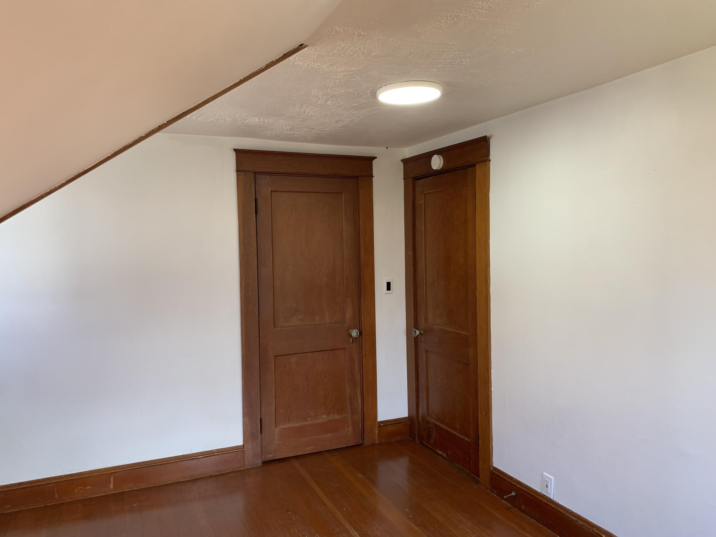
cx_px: 358
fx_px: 538
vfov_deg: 53.1
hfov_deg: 67.3
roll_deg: +0.9
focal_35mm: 26
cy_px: 268
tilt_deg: -5.3
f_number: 1.8
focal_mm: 4.25
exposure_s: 1/120
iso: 80
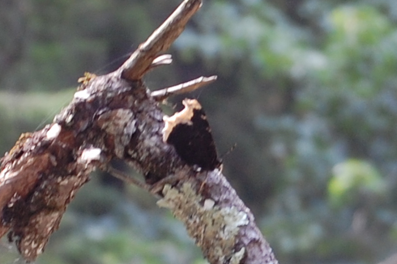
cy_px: 138
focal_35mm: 88
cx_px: 199
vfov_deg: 15.6
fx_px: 965
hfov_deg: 23.2
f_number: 5.6
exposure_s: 1/125
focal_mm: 55
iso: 320
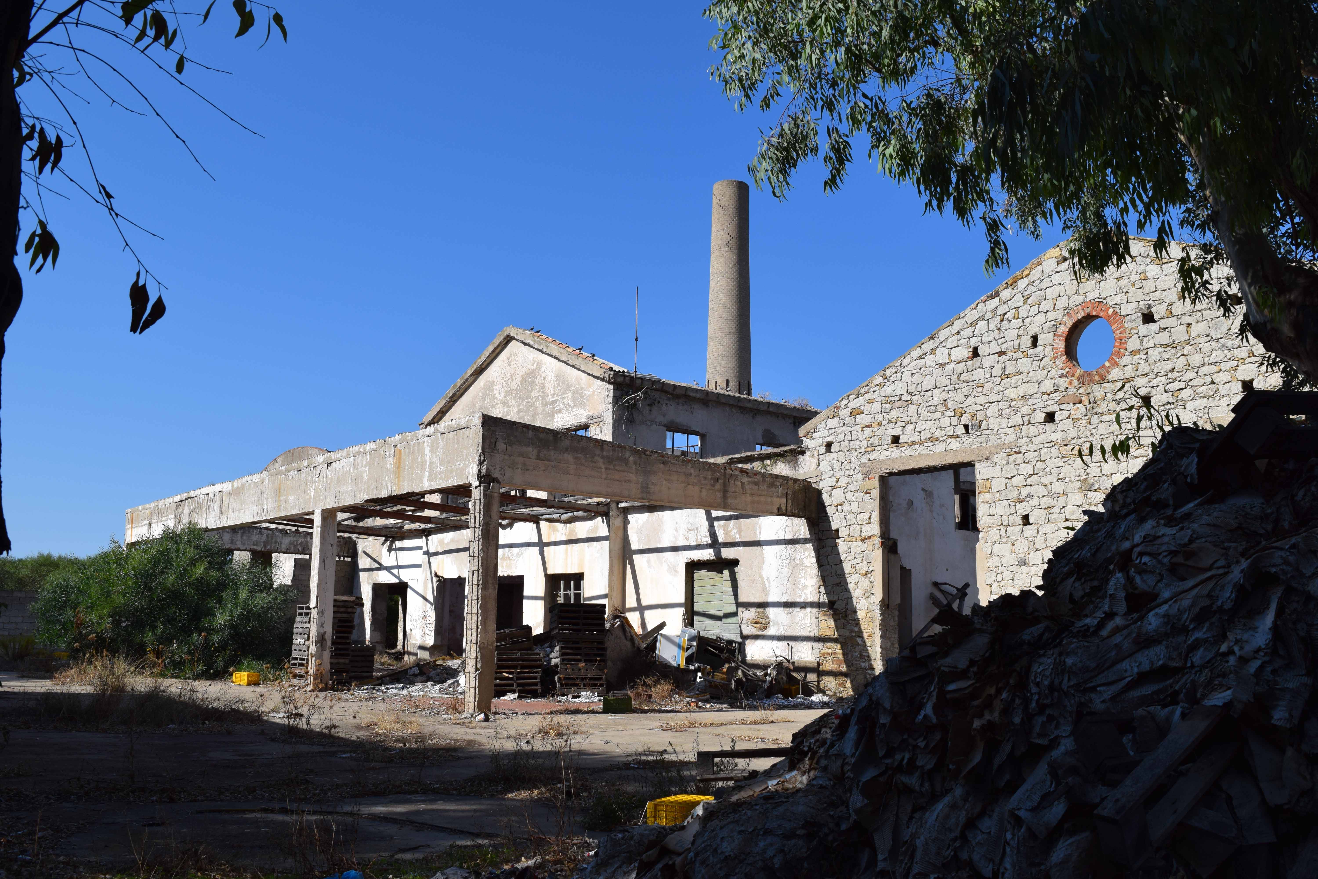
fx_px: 1208
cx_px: 659
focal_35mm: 33
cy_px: 440
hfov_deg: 57.2
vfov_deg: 40.0
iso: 200
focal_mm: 22
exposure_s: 1/500
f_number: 11
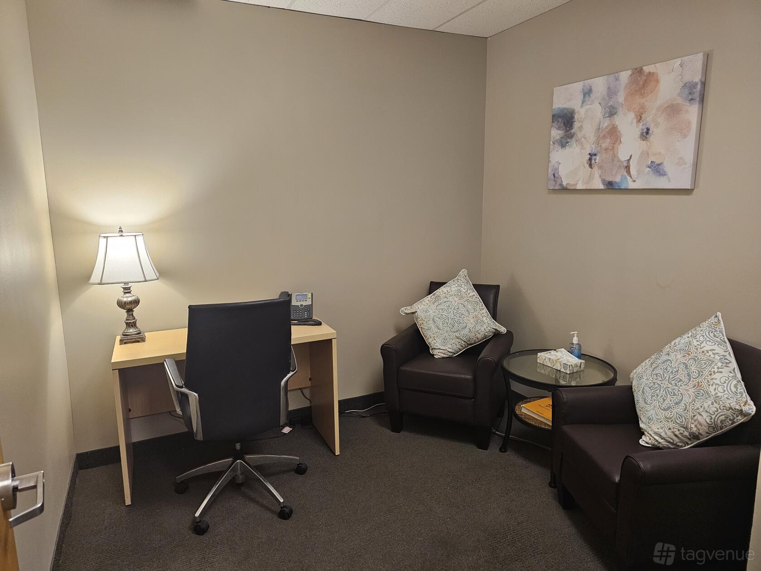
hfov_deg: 73.9
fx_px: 506
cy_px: 286
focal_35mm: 23
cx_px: 380
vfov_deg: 58.9
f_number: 1.7
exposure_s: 1/120
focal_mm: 6.3
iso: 500
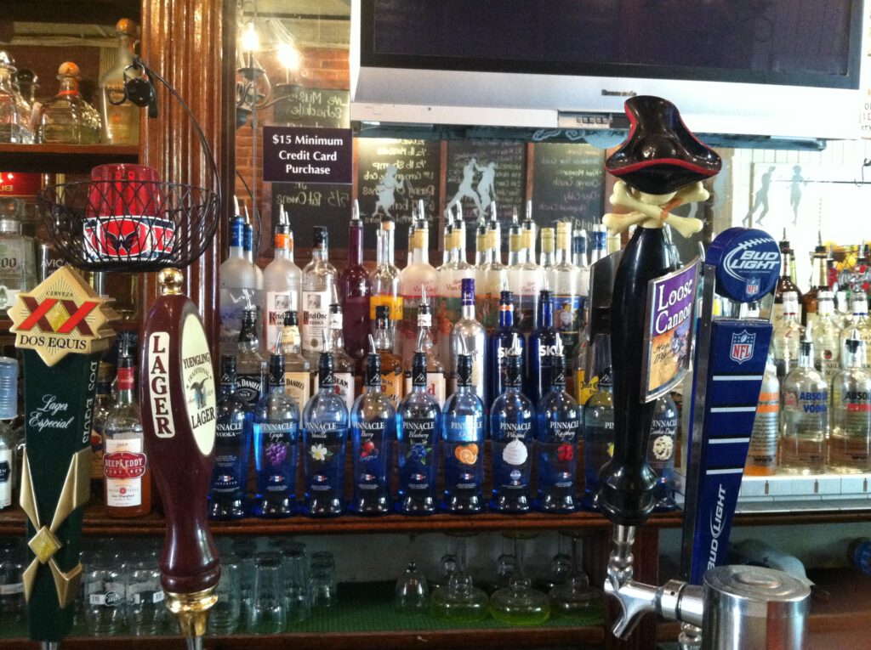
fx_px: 879
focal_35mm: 35
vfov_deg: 40.6
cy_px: 325
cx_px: 436
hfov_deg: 52.7
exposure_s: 1/15
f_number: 2.8
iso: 500
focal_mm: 3.85
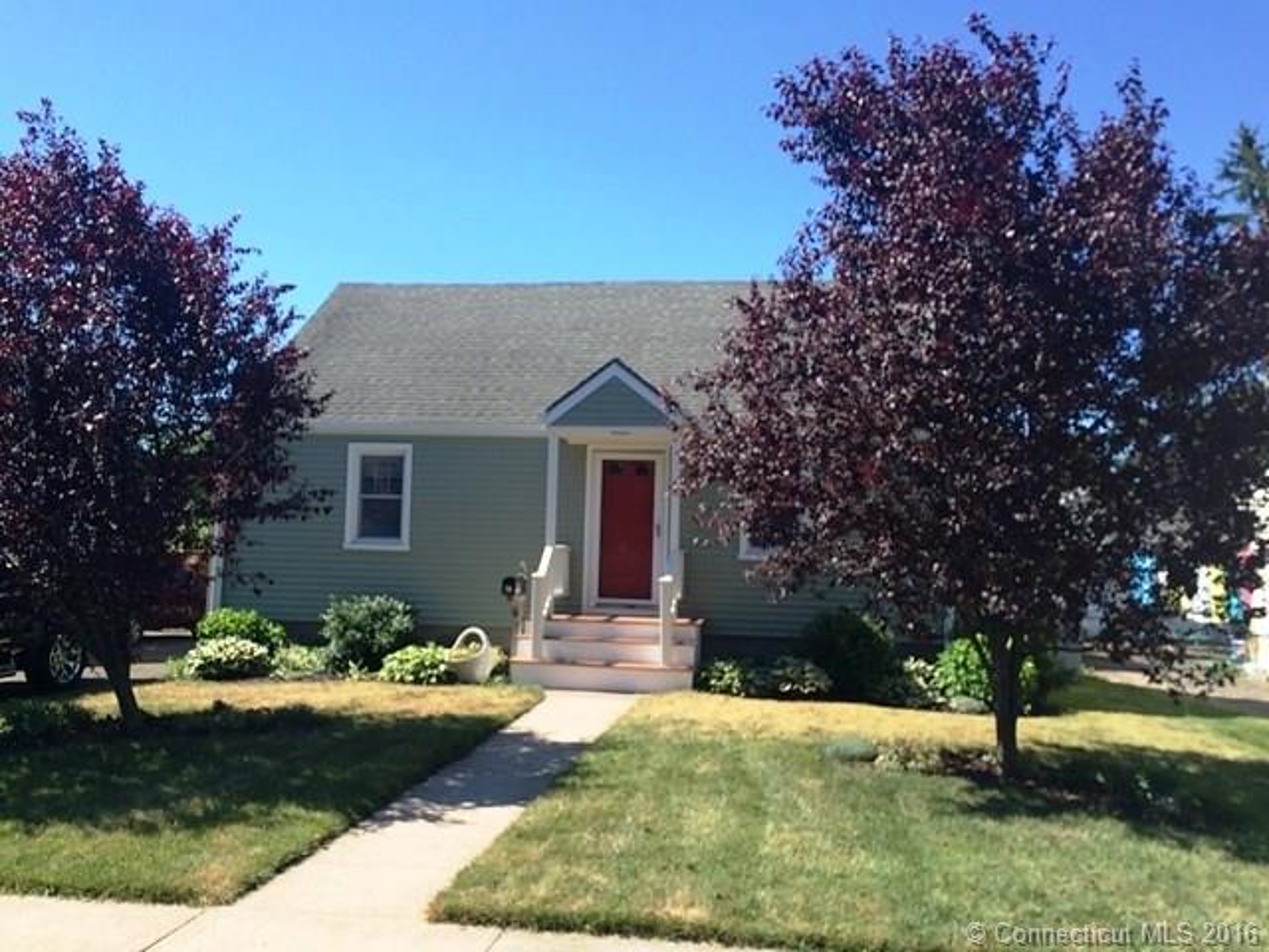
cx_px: 634
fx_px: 1063
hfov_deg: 61.7
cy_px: 476
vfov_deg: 48.2
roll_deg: -1.2
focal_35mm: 29
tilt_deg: +2.7
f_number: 2.2
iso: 32
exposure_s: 1/1242
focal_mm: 4.15
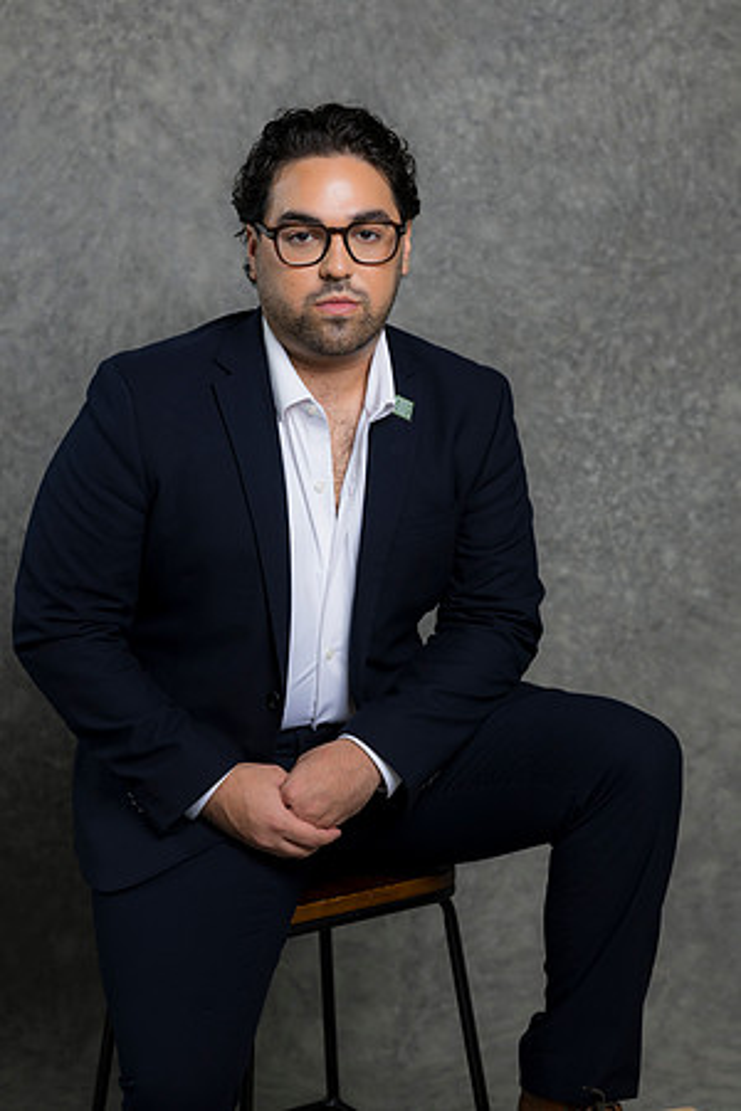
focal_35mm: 85
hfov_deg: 16.1
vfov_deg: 23.9
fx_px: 2624
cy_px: 556
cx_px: 370
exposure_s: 1/200
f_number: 5
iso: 125
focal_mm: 85
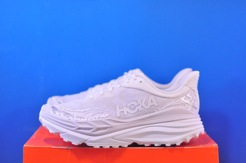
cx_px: 123
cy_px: 82
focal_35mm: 75
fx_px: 512
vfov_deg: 18.1
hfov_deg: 27.0
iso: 250
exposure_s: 1/320
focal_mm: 50
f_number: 2.2
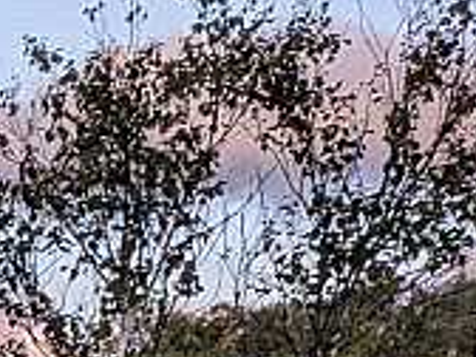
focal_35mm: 179
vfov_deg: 7.7
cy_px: 857
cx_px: -895
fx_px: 2461
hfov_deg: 9.1
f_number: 1.89
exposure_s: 1/282
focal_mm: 5.43
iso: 45
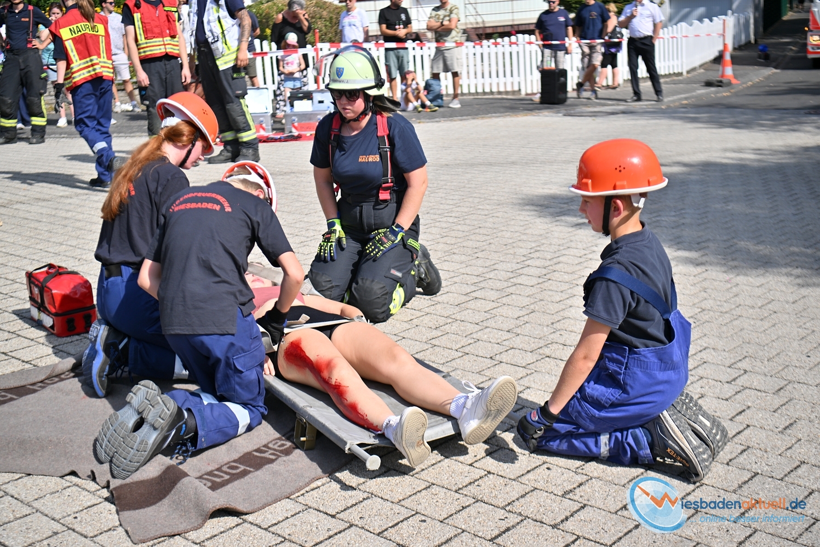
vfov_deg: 28.1
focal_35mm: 48
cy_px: 274
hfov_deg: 41.1
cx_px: 410
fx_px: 1093
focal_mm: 48
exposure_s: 1/1600
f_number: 4
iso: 64
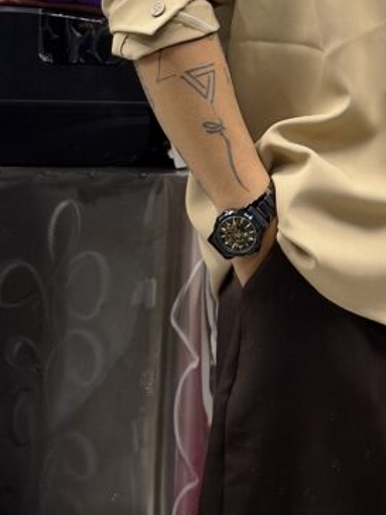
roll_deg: +1.0
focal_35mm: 135
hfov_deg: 10.9
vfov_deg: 14.1
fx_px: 2007
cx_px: 365
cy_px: -134
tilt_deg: -13.2
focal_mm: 6.76
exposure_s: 1/50
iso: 250
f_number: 1.78
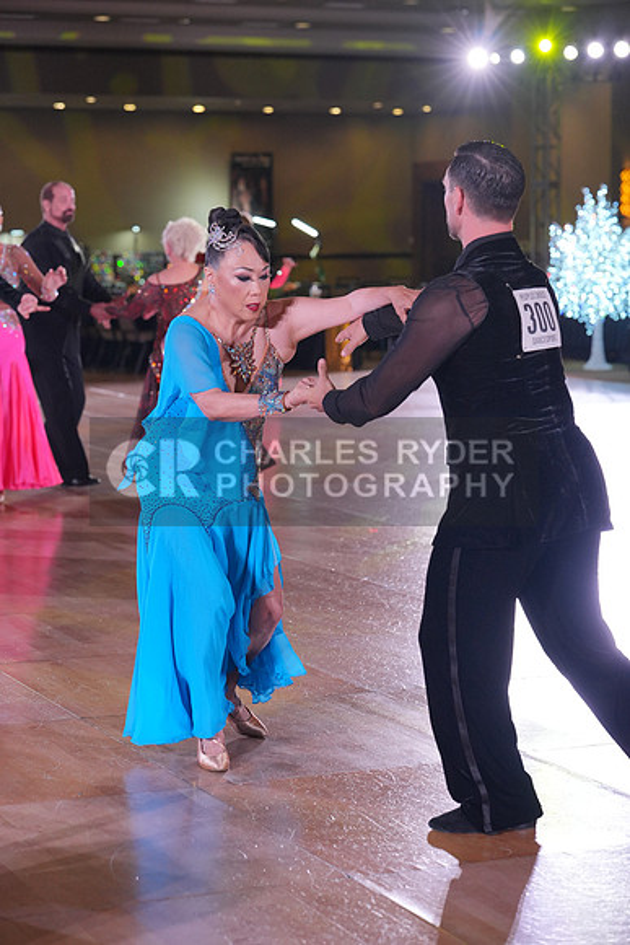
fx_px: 2256
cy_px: 472
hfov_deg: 15.9
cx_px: 315
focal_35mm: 86
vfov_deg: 23.6
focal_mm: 86
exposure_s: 1/400
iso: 1600
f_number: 4
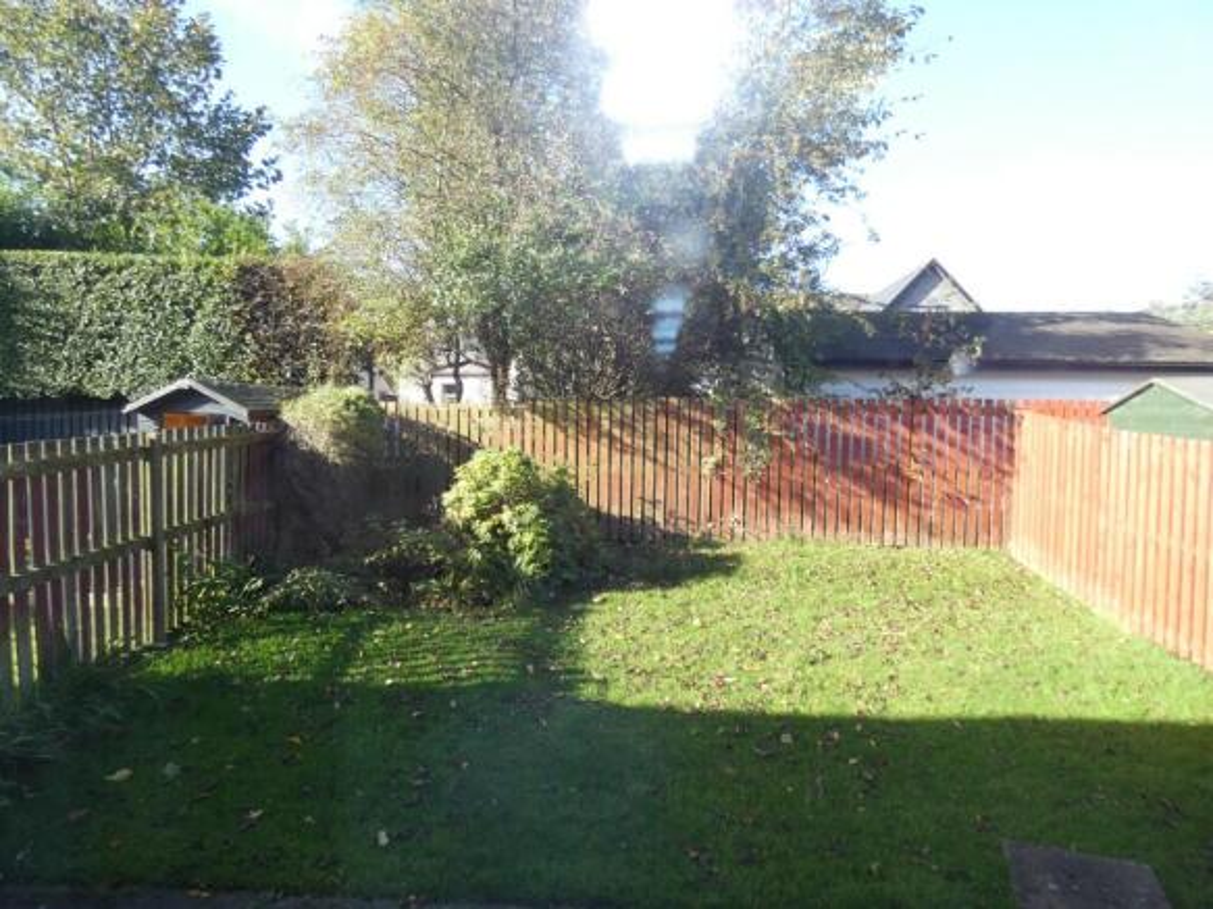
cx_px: 606
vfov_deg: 66.0
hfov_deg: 81.8
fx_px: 701
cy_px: 454
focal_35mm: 20
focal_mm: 3.6
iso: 80
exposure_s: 1/200
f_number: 2.8
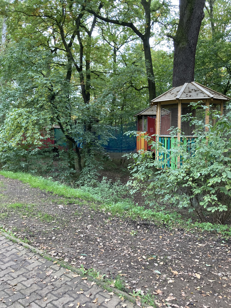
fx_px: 249
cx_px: 116
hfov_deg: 49.7
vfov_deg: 63.4
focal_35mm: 28
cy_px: 154
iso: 80
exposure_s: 1/87
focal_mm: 3.99
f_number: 1.8
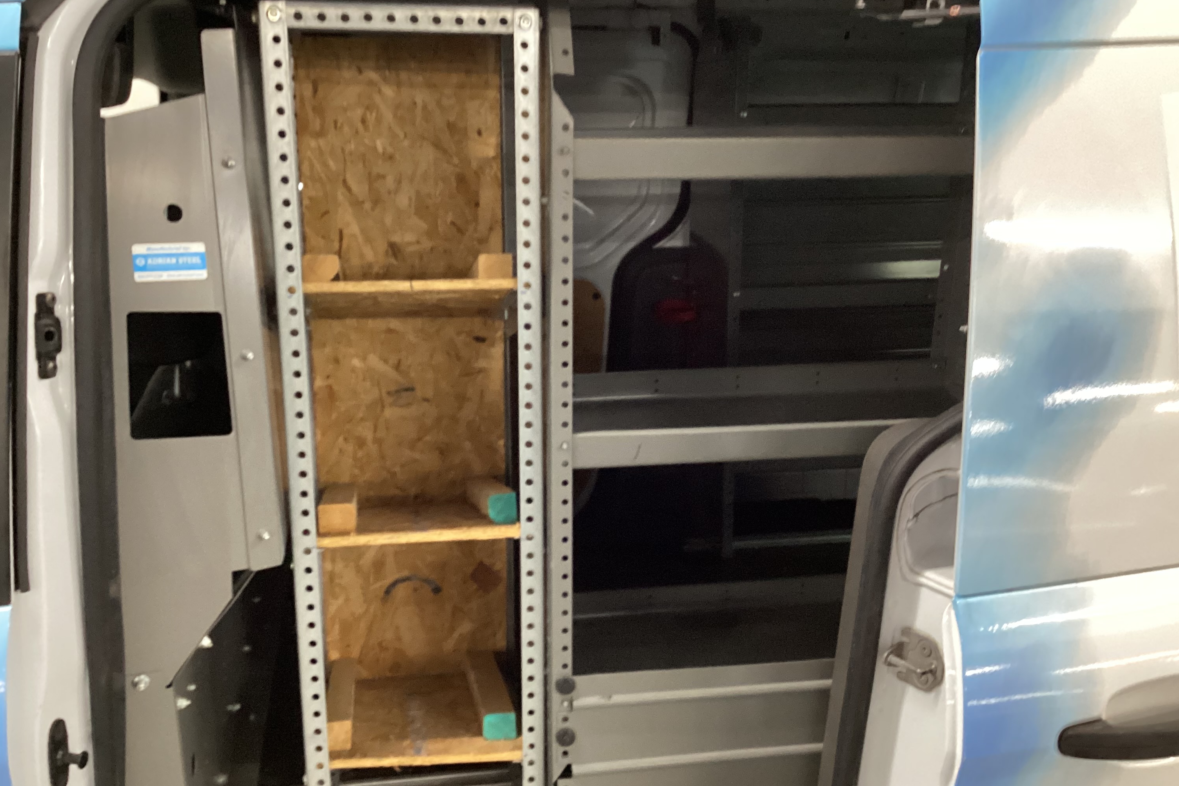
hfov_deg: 54.4
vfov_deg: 37.8
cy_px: 420
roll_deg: -1.9
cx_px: 566
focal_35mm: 35
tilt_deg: -18.4
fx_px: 1146
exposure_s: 1/33
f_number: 2.4
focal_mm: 3.3
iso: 400
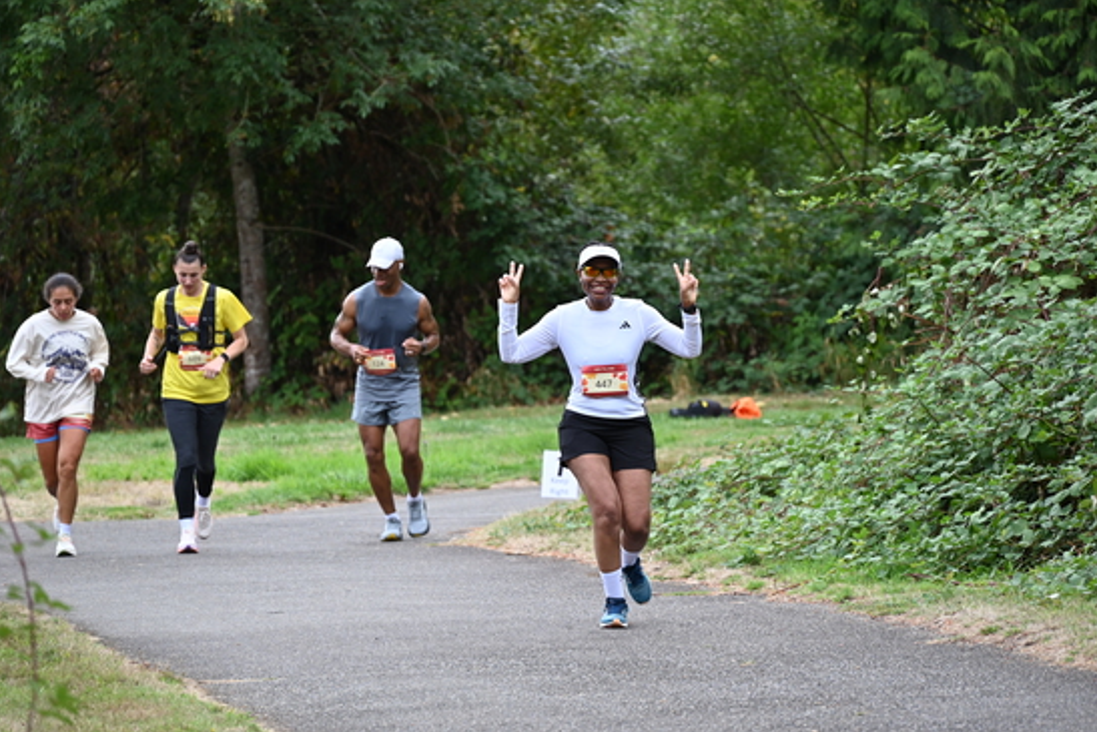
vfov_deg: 6.8
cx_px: 550
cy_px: 366
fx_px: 6126
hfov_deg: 10.2
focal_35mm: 201
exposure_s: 1/250
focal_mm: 200
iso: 450
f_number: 6.3
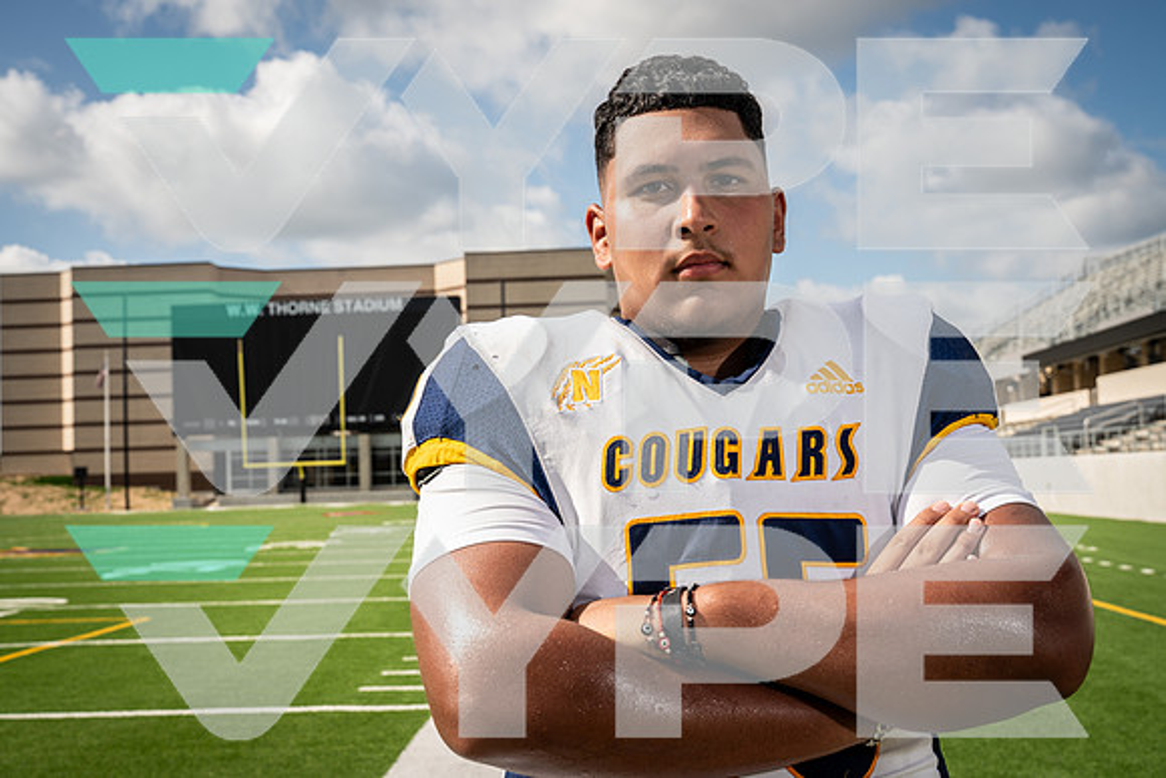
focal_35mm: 46
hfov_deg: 42.7
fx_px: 1490
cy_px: 389
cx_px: 583
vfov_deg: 29.3
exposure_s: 1/250
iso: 125
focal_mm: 46
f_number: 8
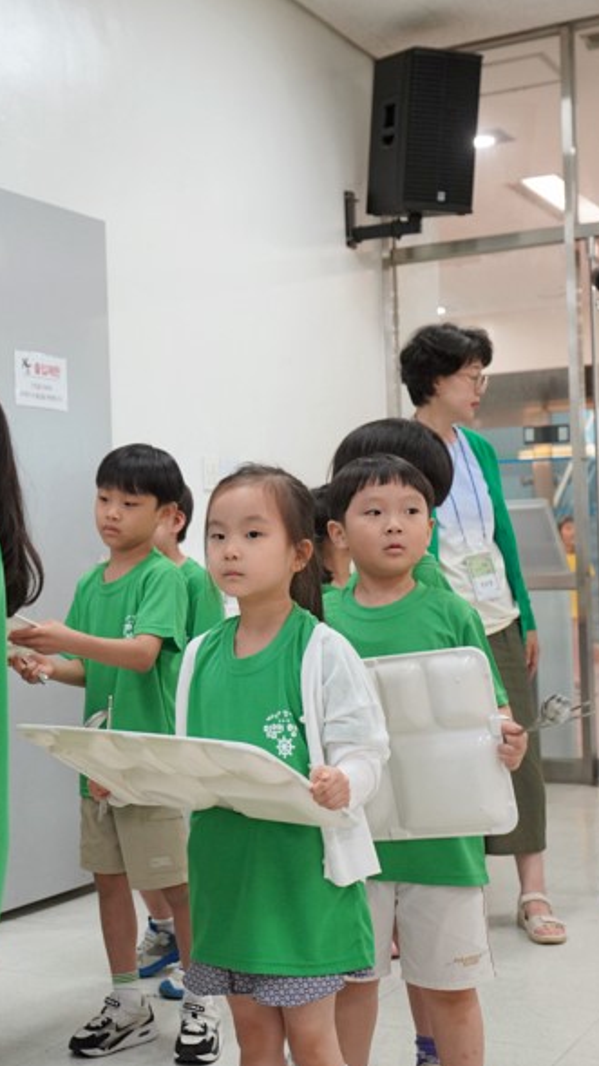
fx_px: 1582
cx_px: 136
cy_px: 536
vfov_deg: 37.2
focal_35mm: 56
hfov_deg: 21.2
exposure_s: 1/160
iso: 1600
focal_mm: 35
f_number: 4
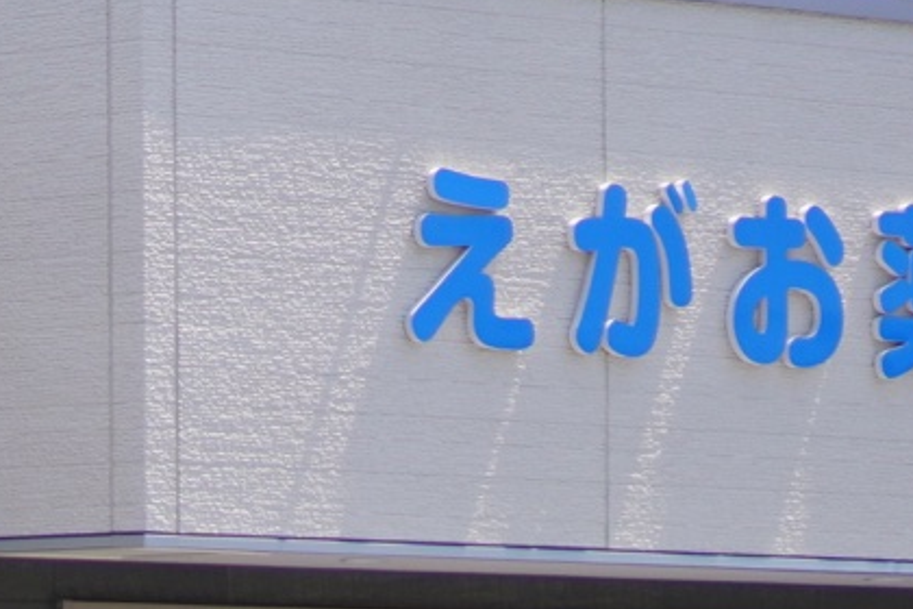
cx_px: -726
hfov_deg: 6.7
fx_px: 7604
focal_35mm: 300
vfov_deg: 4.6
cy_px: 402
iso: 100
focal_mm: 35
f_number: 1.8
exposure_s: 1/4000
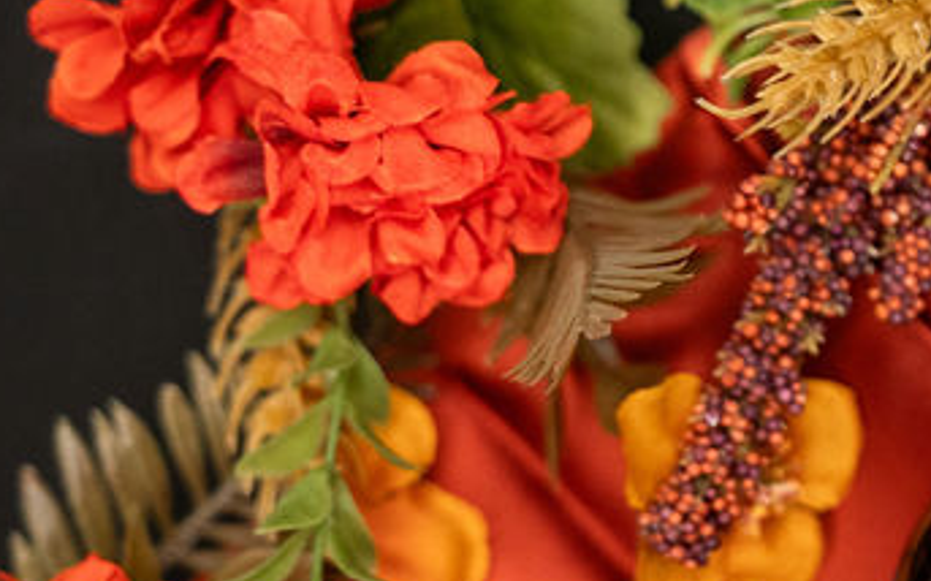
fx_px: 3474
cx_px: 1352
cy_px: 658
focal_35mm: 137
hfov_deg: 14.4
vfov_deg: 9.5
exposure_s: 1/100
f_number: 2.8
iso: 1250
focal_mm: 45
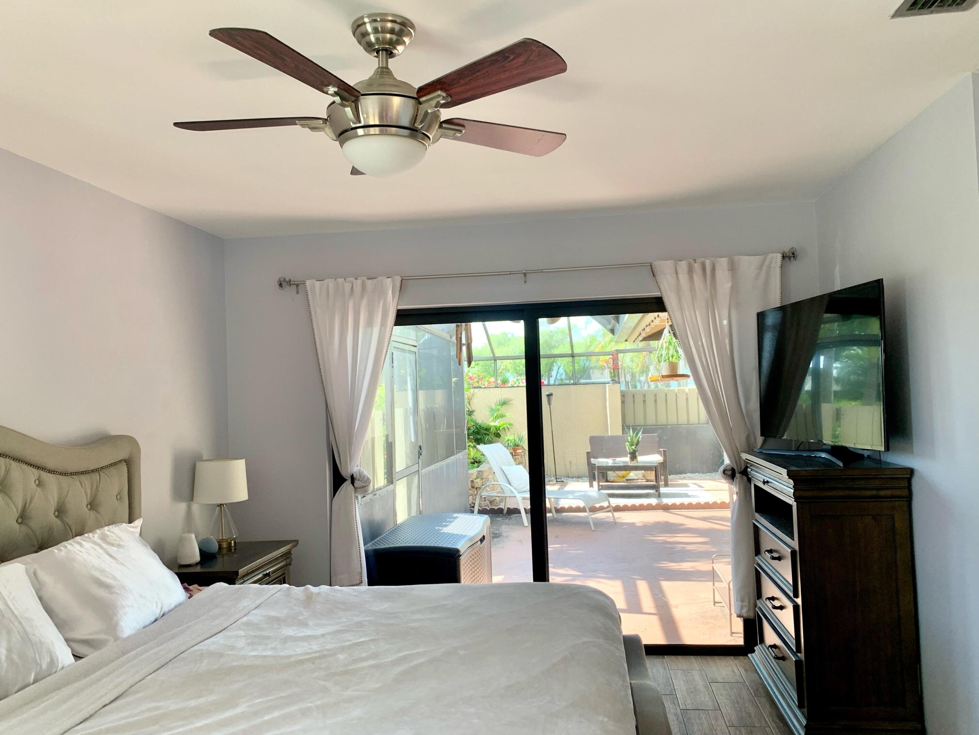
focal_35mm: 26
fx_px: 735
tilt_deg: +2.3
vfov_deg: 53.1
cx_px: 490
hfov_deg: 67.3
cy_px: 368
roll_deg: +1.9
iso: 50
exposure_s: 1/60
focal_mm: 4.25
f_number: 1.8
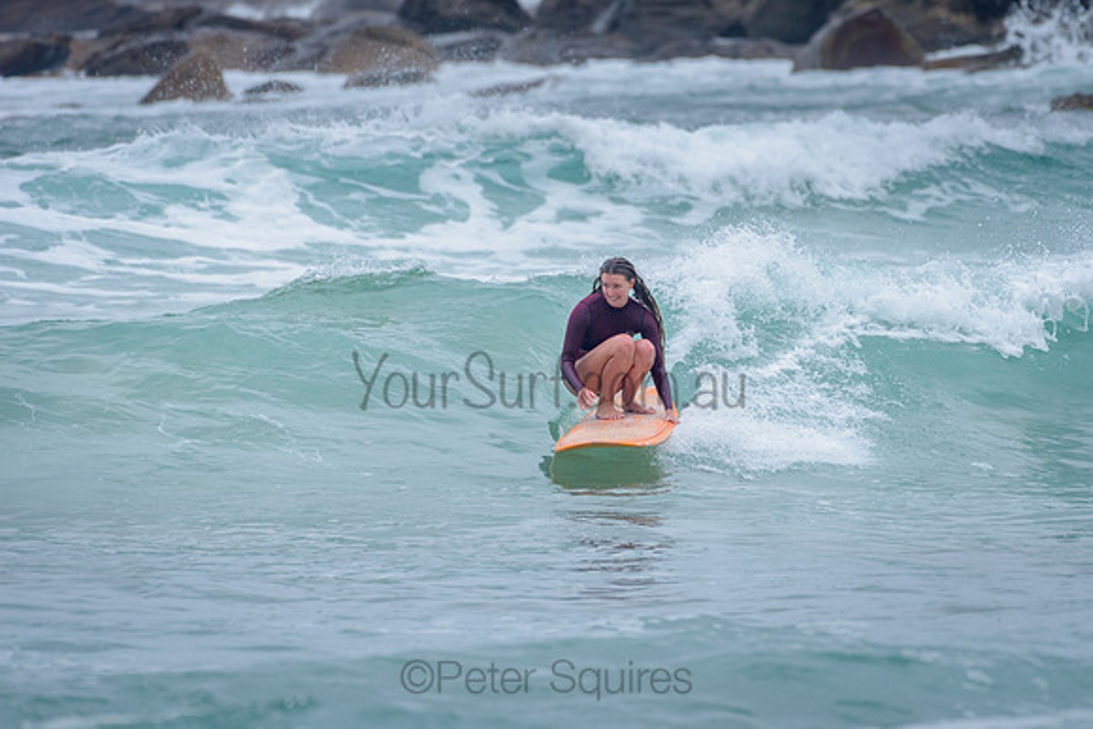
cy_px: 322
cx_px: 670
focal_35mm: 613
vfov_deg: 2.2
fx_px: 18622
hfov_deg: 3.4
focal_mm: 500
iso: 360
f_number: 5.6
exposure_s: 1/800
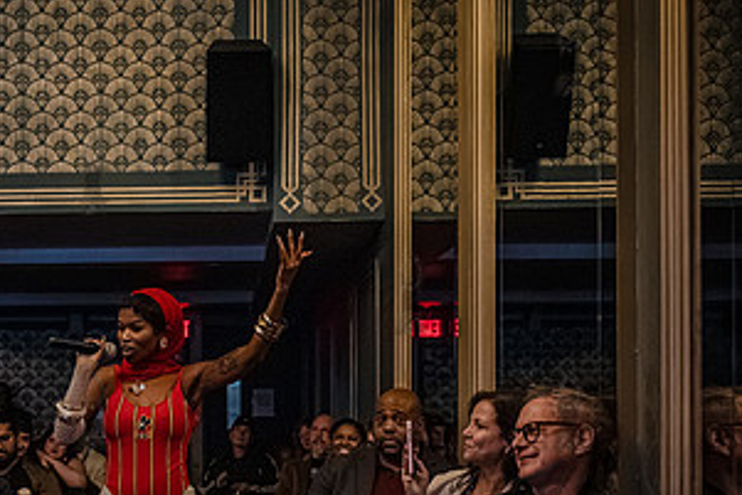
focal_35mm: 68
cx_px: 91
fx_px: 1402
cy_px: 410
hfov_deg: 28.6
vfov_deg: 19.8
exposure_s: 1/125
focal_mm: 35
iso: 16000
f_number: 3.2
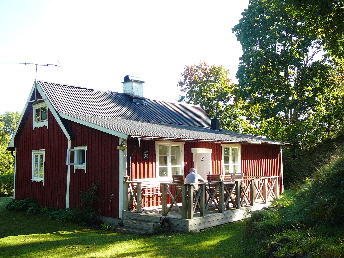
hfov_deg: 52.6
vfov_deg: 40.7
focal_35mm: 35
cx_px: 172
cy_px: 129
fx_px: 348
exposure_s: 1/160
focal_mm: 5.2
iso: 80
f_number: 2.8
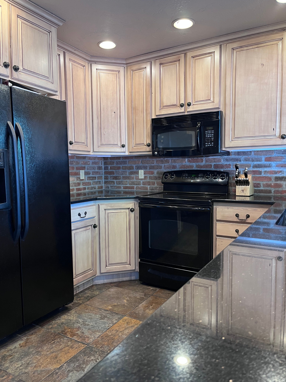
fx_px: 286
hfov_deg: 53.1
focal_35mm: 26
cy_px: 191
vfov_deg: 67.3
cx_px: 143
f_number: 1.6
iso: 125
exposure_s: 1/60
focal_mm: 5.1
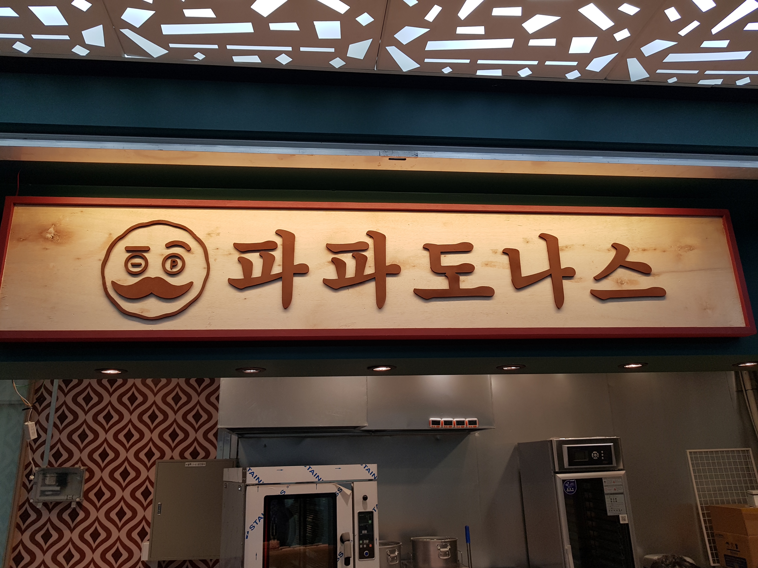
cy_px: 284
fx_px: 569
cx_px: 379
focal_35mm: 26
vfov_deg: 53.1
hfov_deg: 67.3
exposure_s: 1/60
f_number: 1.7
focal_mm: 4.2
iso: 50
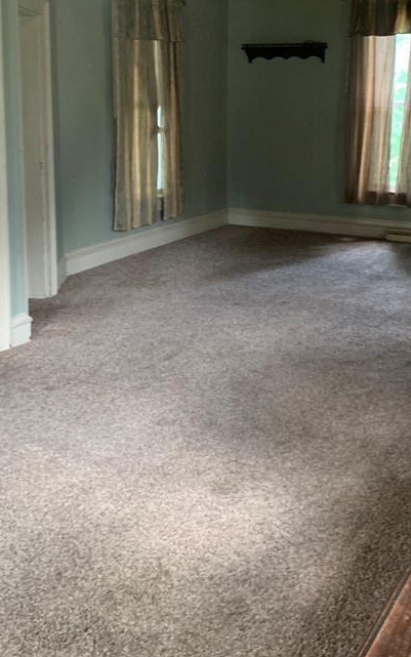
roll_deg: -0.9
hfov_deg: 29.2
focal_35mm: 44
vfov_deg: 44.3
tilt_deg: -8.2
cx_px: 249
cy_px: 196
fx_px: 788
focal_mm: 4.25
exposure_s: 1/40
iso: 320
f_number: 1.8
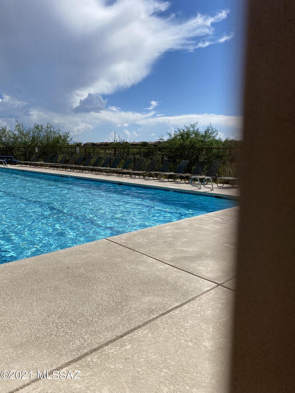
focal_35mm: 26
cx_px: 148
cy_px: 196
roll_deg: -0.5
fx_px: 295
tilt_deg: -7.1
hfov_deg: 53.1
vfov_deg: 67.3
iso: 32
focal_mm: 4.25
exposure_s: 1/6410
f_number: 1.8
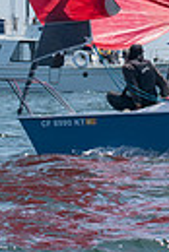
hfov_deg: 3.8
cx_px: 229
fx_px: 2556
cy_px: -180
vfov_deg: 5.6
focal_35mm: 364
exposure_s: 1/1250
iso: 400
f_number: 8
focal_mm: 70
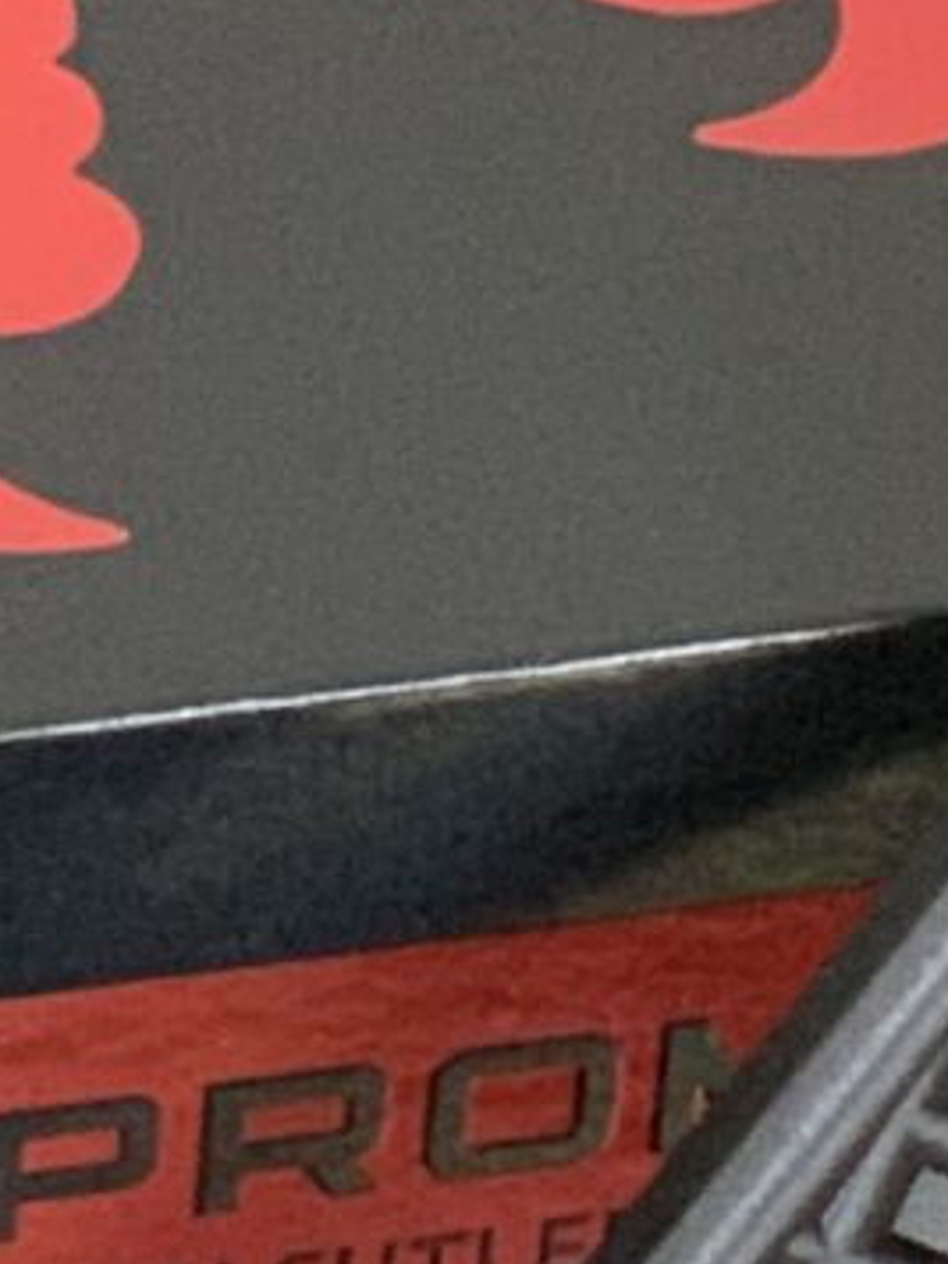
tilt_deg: -70.1
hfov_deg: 4.0
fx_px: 13657
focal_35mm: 374
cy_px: 3093
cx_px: 341
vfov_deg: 5.1
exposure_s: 1/50
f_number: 2.4
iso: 320
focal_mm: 6
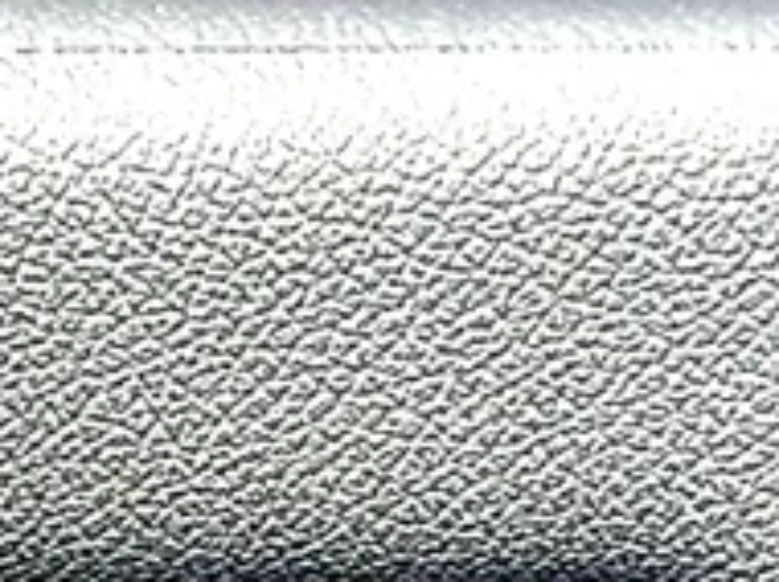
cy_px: 789
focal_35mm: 166
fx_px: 3731
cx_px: -279
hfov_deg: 11.6
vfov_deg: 8.8
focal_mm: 6.86
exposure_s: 1/134
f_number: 1.78
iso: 64
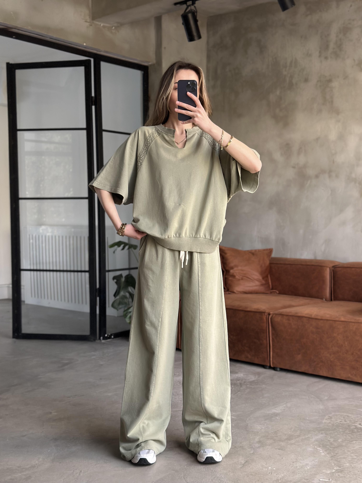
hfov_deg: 30.3
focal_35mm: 48
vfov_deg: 39.7
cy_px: 242
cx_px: 181
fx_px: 669
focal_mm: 6.86
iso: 160
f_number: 1.78
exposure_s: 1/60
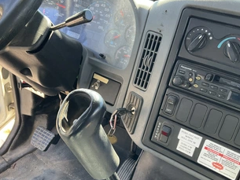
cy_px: 107
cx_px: 113
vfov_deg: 37.6
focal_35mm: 38
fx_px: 264
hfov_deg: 48.9
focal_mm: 3
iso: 64
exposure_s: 1/122
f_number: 1.8
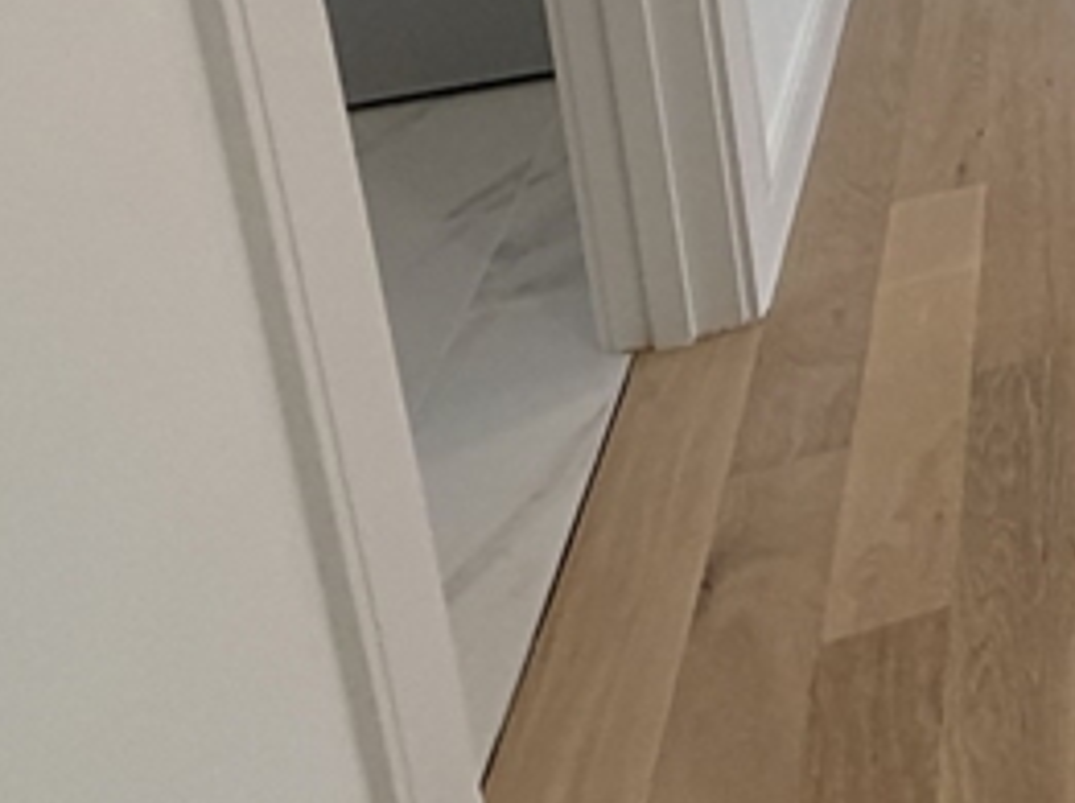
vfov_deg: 20.7
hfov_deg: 22.2
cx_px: 1903
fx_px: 1706
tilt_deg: -14.2
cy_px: -535
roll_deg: -3.6
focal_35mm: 55
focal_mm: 2.22
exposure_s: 1/120
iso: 125
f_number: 2.2
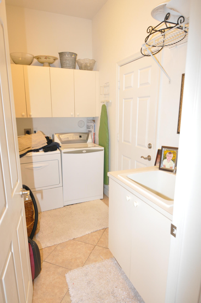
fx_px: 189
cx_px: 100
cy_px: 152
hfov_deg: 56.0
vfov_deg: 77.4
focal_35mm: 22
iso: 800
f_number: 4
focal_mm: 15
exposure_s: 1/60
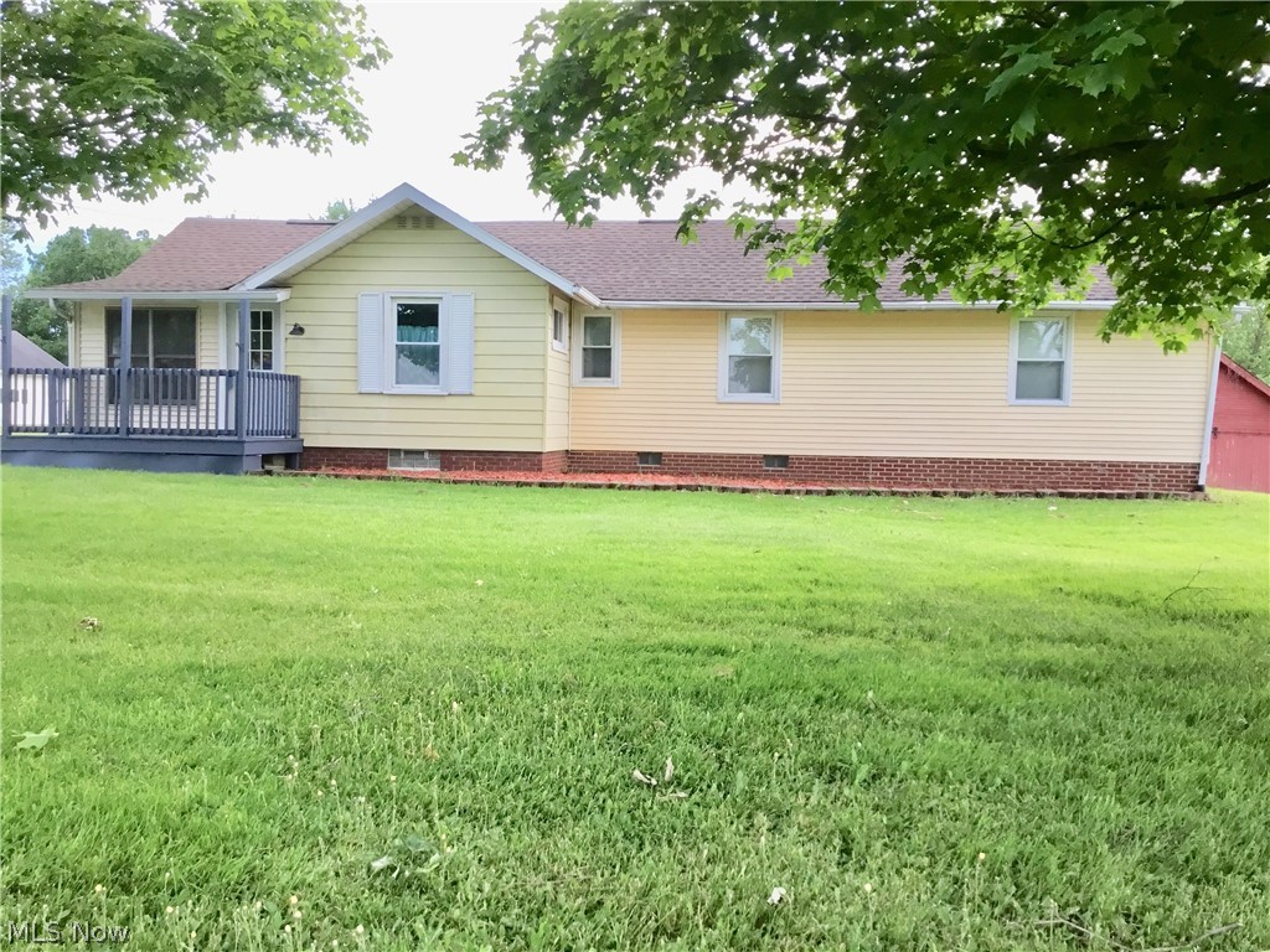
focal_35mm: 31
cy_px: 476
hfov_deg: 58.4
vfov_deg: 45.4
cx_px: 635
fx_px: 1137
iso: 25
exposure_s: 1/40
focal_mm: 3.3
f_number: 2.4
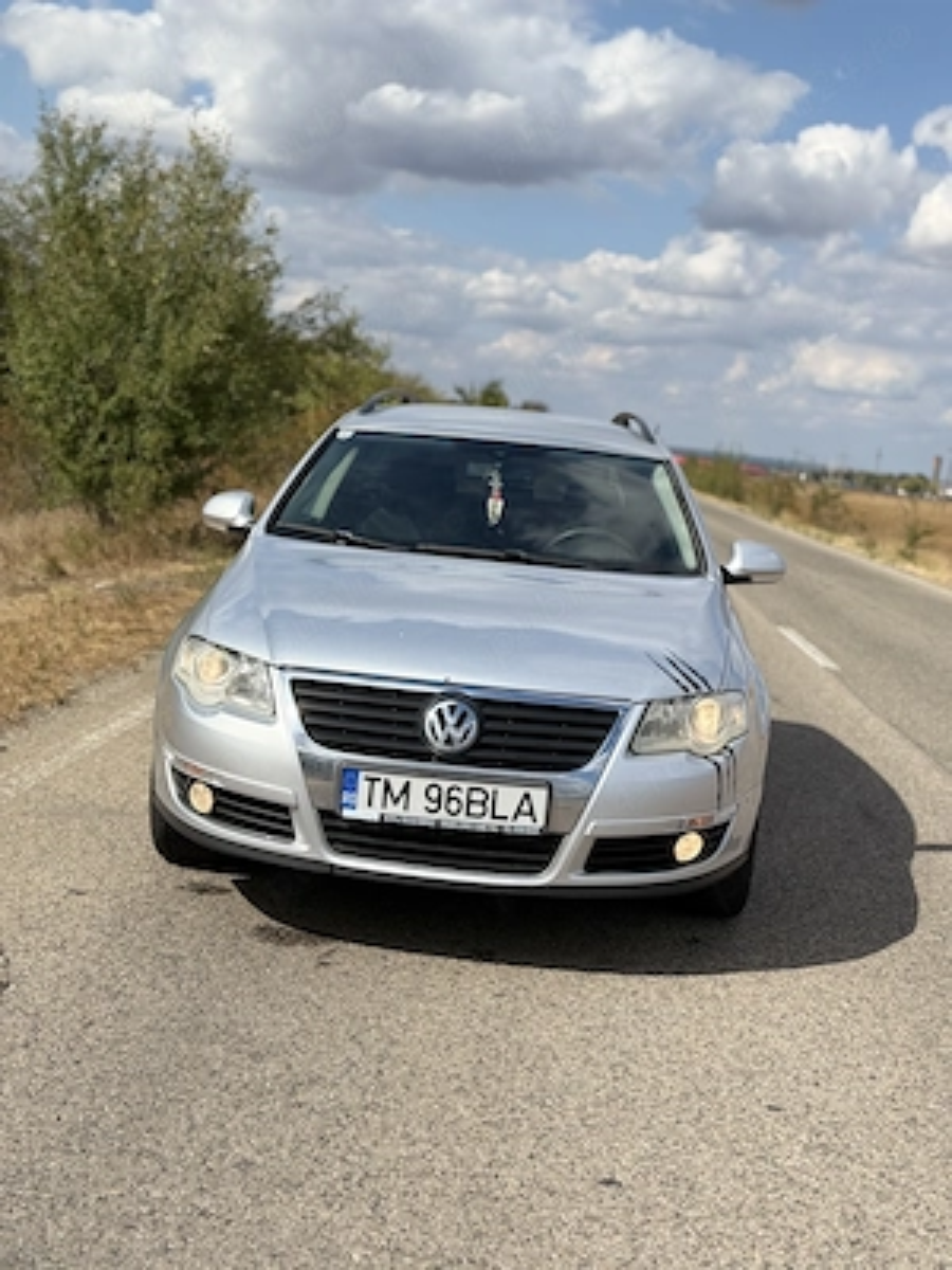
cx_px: 476
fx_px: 1760
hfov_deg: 30.3
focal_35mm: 48
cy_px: 635
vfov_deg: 39.7
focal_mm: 6.76
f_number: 1.78
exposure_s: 1/6024
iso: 64
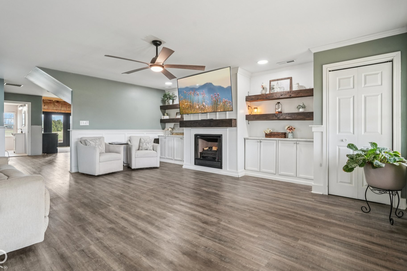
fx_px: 203
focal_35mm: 18
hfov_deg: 90.0
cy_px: 128
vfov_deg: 67.3
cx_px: 200
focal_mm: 16
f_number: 8
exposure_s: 1/30
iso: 1000
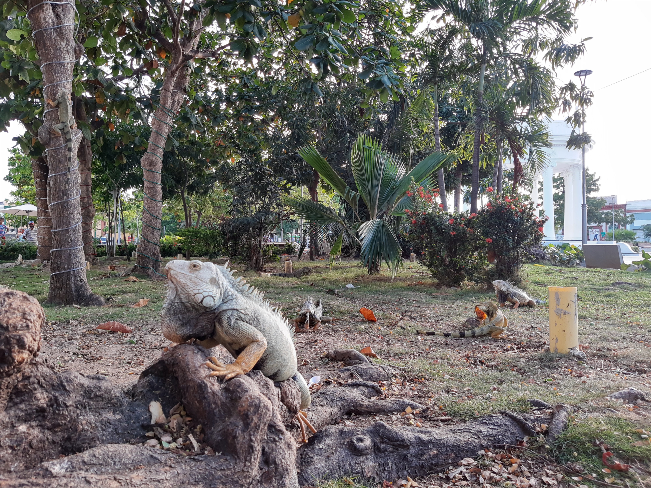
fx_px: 489
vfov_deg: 53.1
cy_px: 244
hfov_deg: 67.3
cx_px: 326
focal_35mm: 26
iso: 50
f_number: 1.7
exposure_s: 1/296
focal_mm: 4.75
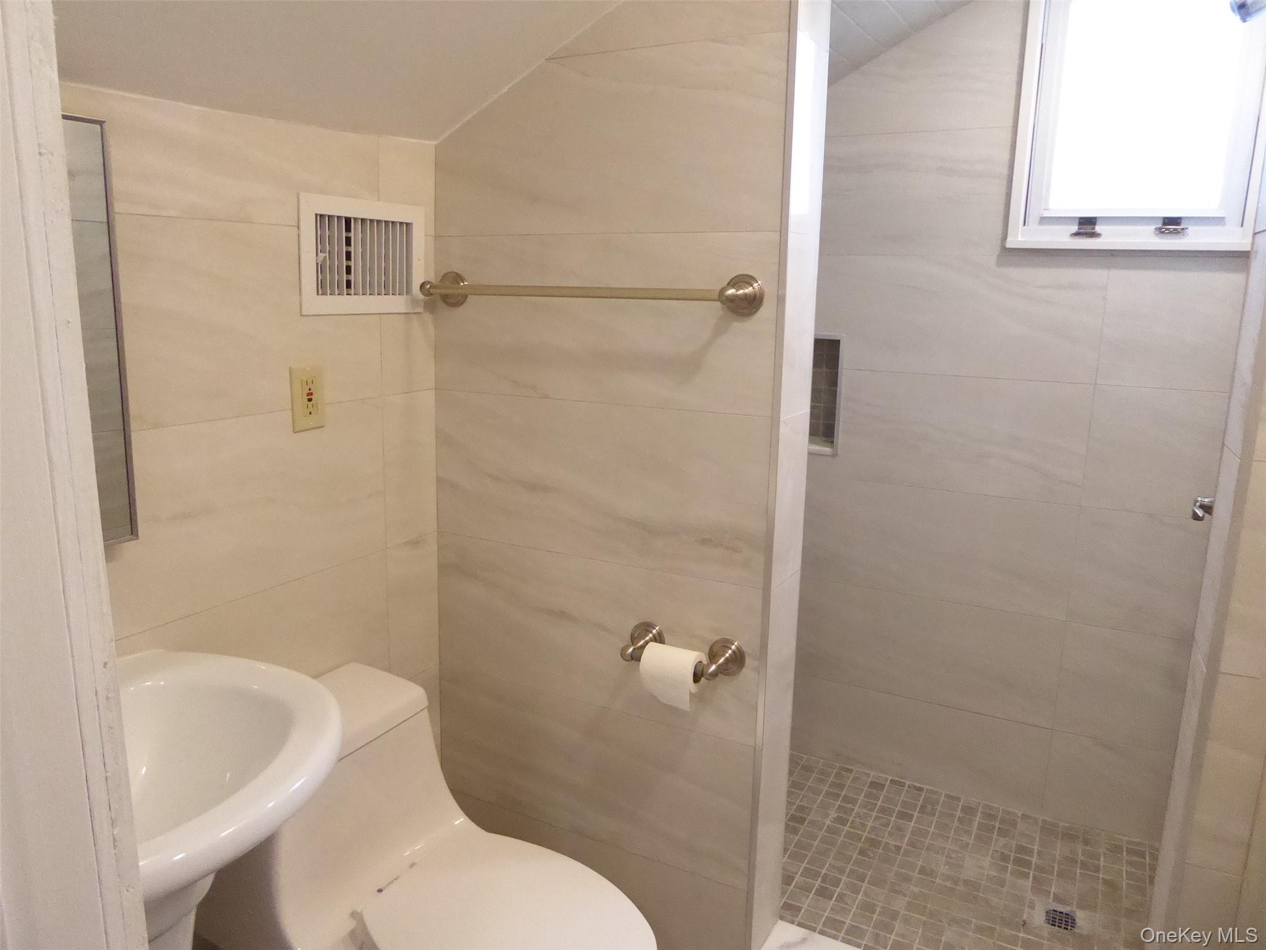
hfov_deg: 69.4
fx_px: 914
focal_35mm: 25
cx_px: 633
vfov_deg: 54.9
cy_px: 475
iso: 1250
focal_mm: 4.3
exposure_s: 1/250
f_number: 3.3
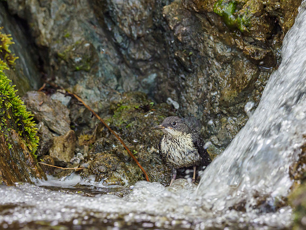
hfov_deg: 2.8
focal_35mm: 712
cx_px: 181
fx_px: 6293
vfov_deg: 2.1
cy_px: 136
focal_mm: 300
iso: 1600
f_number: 4.5
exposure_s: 1/320
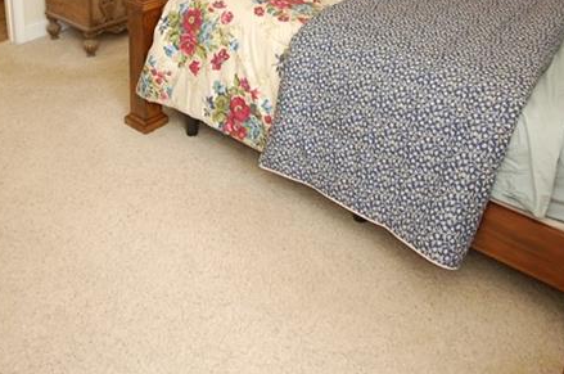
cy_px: -53
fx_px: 547
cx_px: 230
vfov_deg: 32.4
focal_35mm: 35
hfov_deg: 54.2
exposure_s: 1/60
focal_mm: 10
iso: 400
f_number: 4
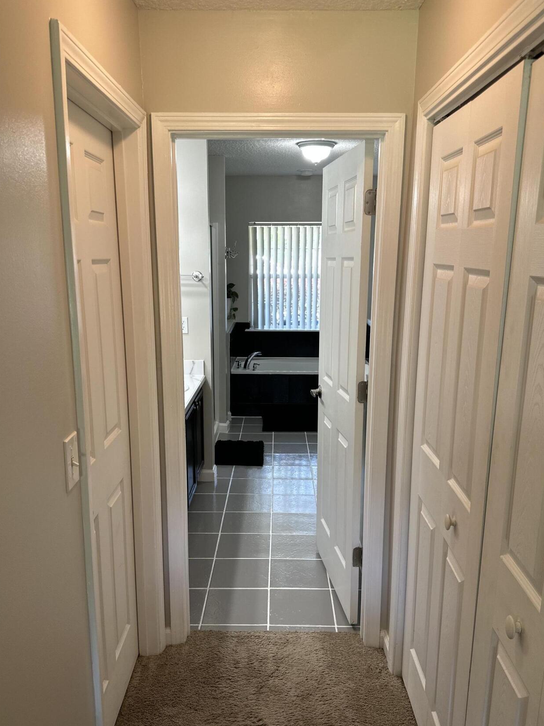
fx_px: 608
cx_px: 267
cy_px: 392
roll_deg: +0.0
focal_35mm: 29
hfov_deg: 48.2
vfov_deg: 61.6
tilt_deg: -13.7
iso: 125
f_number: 1.78
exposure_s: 1/60
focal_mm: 6.86
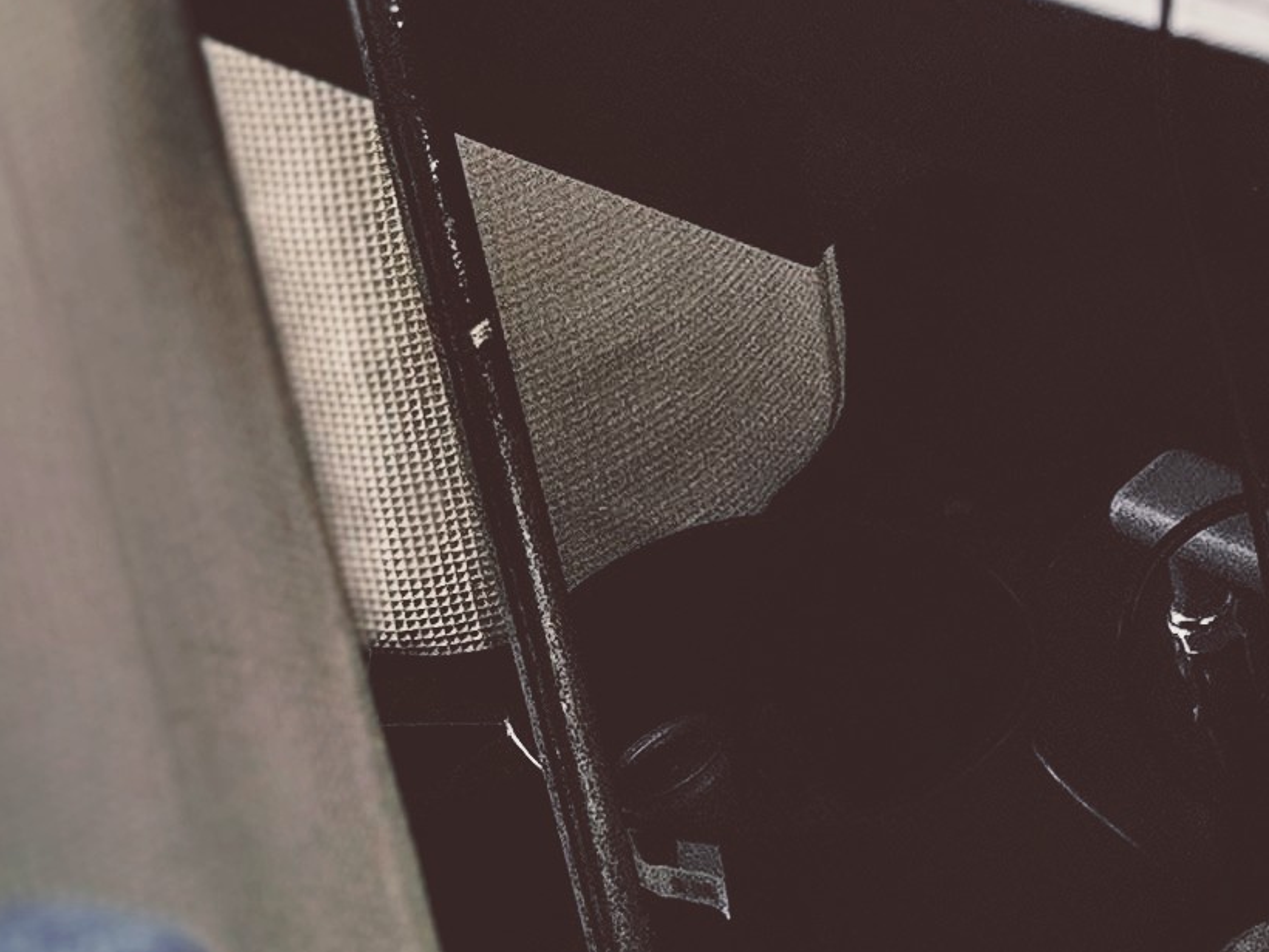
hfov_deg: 14.7
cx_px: 2493
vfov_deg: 11.3
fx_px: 4106
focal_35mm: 112
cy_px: -1232
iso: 200
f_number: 1.7
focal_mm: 6.3
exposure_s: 1/180
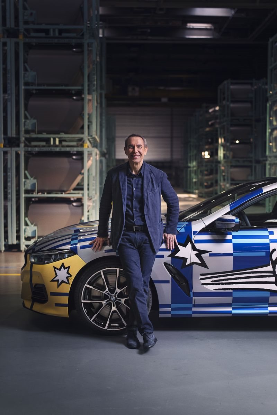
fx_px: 577
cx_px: 138
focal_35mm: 50
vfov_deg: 39.6
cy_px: 208
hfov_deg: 27.0
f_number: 2
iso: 640
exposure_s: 1/160
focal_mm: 50
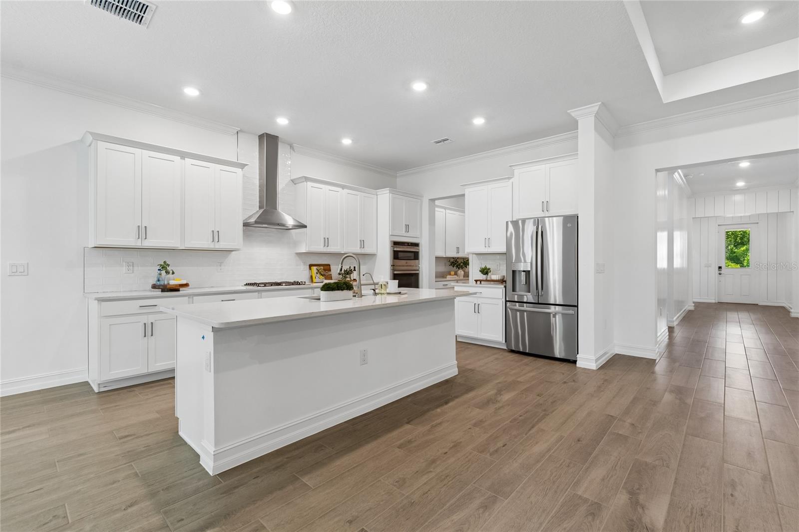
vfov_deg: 77.3
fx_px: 333
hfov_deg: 100.4
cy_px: 266
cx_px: 400
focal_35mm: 15
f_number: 7.1
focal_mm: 10
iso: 100
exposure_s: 1/3.33
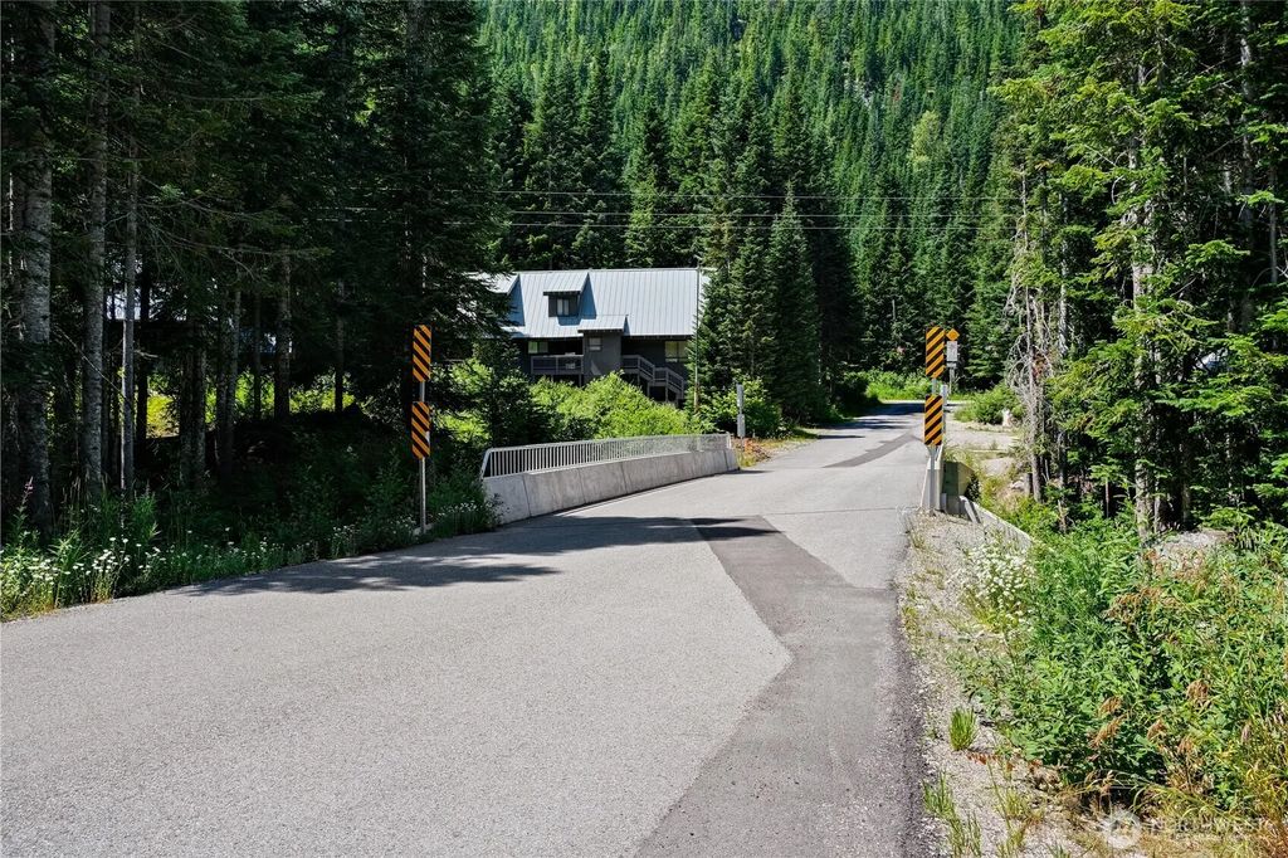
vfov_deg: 47.9
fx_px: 966
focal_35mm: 27
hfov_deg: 67.4
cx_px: 644
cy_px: 429
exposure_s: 1/450
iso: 320
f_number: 5.6
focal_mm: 18
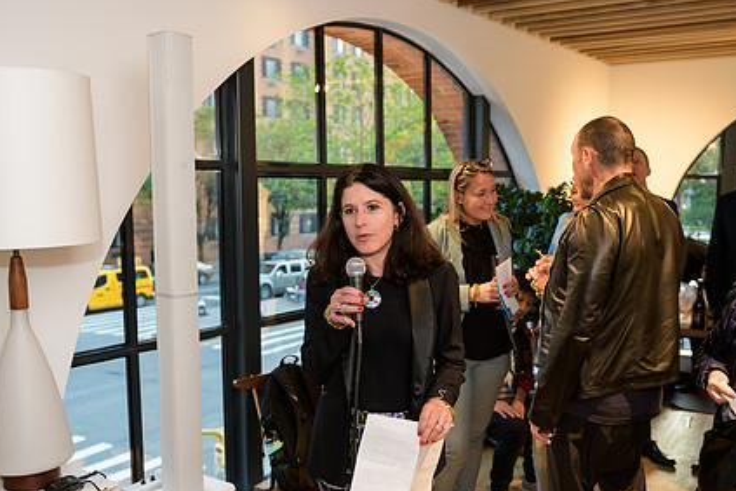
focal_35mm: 37
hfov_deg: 51.9
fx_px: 756
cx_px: 386
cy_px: 276
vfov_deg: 35.9
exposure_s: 1/125
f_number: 3.2
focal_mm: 27
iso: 800
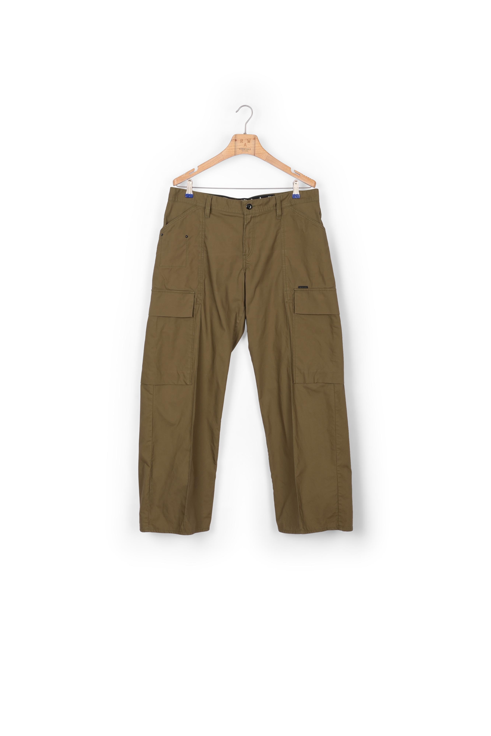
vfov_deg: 51.9
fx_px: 757
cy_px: 368
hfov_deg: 35.9
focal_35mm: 37
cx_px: 246
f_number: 13
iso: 100
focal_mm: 37
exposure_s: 1/160
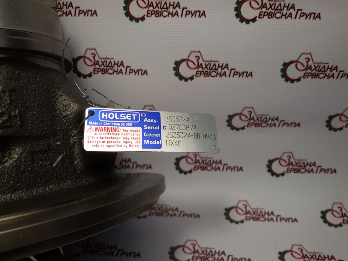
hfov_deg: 58.4
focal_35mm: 31
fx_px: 312
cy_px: 130
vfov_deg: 45.4
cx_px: 174
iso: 40
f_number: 2.4
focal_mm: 2.93
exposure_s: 1/138
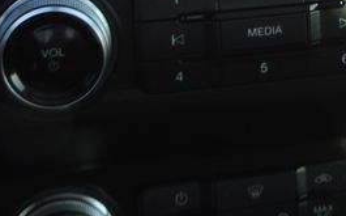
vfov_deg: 10.2
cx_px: 368
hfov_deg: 16.5
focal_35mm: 123
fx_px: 1159
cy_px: -118
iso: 80
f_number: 3
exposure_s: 1/50
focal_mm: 4.3
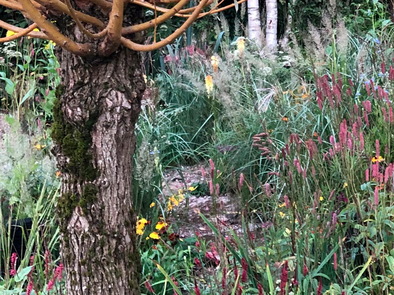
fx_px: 990
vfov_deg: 16.5
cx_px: 386
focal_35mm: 87
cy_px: -30
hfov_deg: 21.8
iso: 32
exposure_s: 1/24
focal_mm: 4
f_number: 1.8
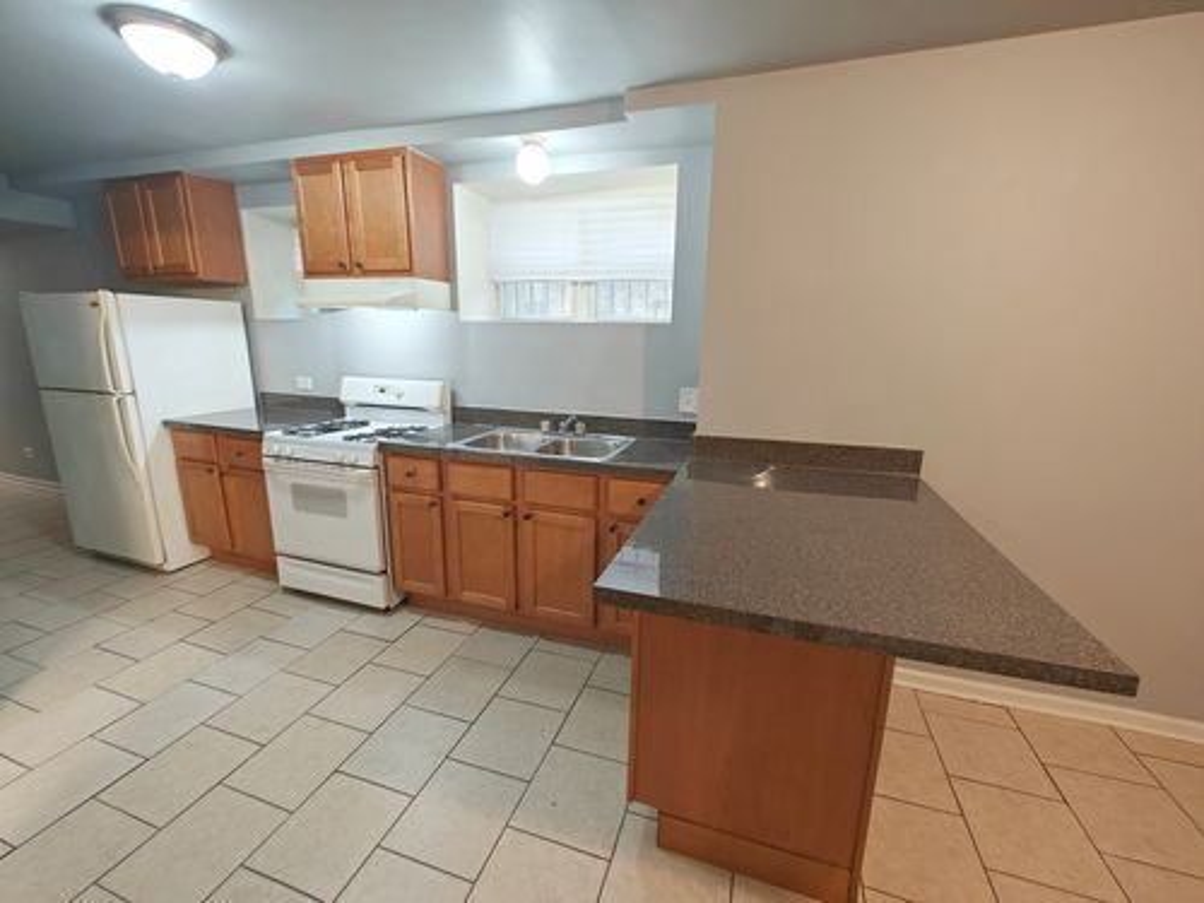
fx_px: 487
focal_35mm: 14
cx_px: 602
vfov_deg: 85.7
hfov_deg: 102.1
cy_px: 452
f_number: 2.2
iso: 200
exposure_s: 1/40
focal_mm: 2.59
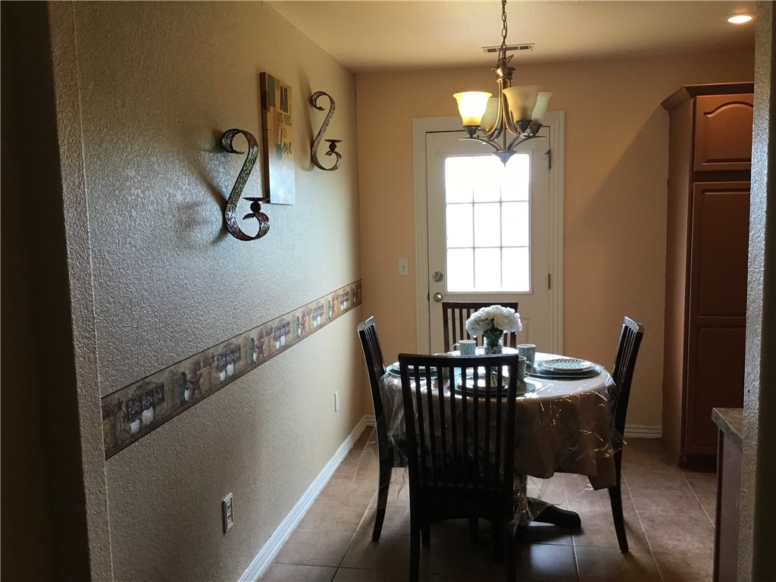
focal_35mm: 31
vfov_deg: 45.4
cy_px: 291
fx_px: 695
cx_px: 388
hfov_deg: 58.4
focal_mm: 3.3
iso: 50
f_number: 2.4
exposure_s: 1/30
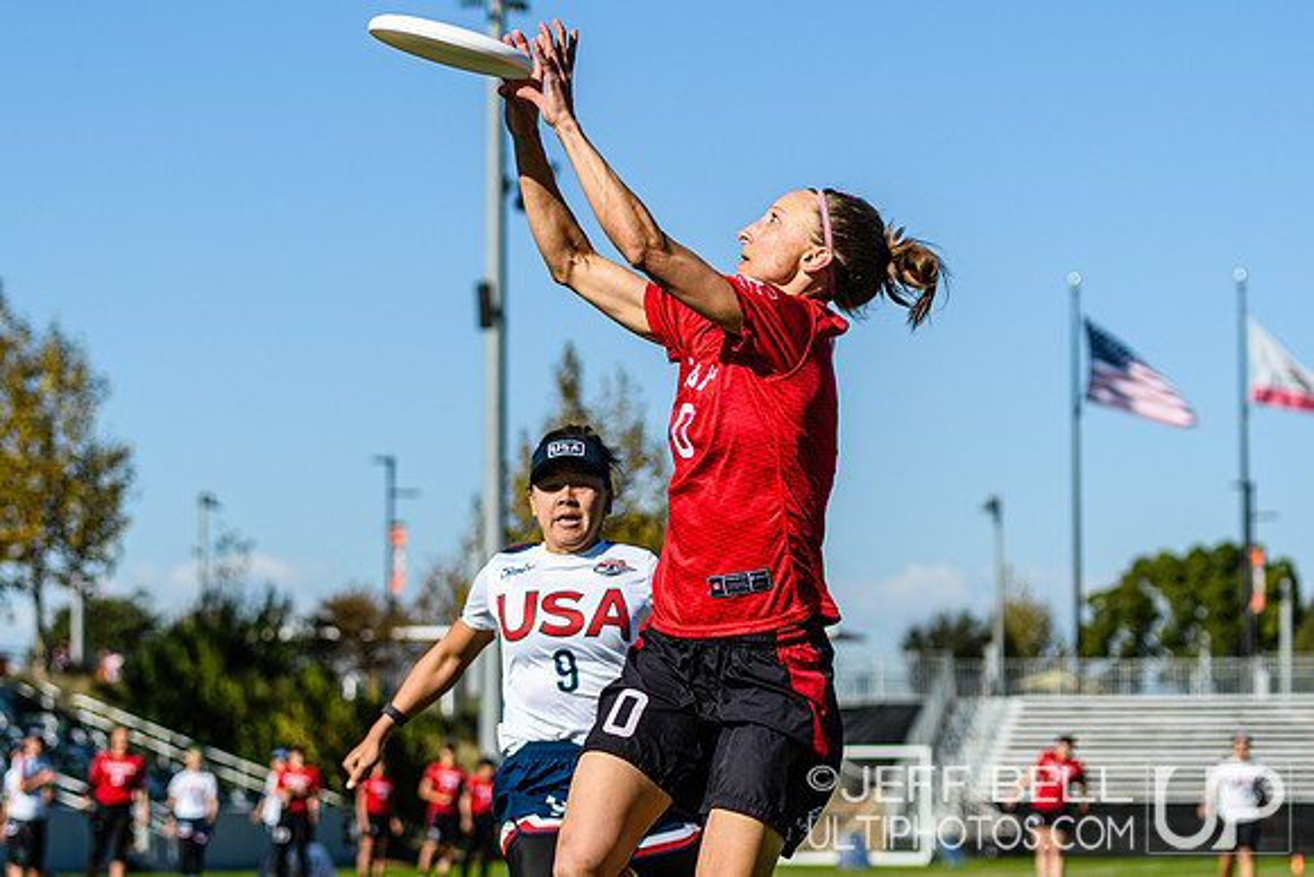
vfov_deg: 10.0
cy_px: 467
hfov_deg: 14.9
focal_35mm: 138
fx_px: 5029
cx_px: 716
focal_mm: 70
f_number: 3.2
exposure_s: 1/2500
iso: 100
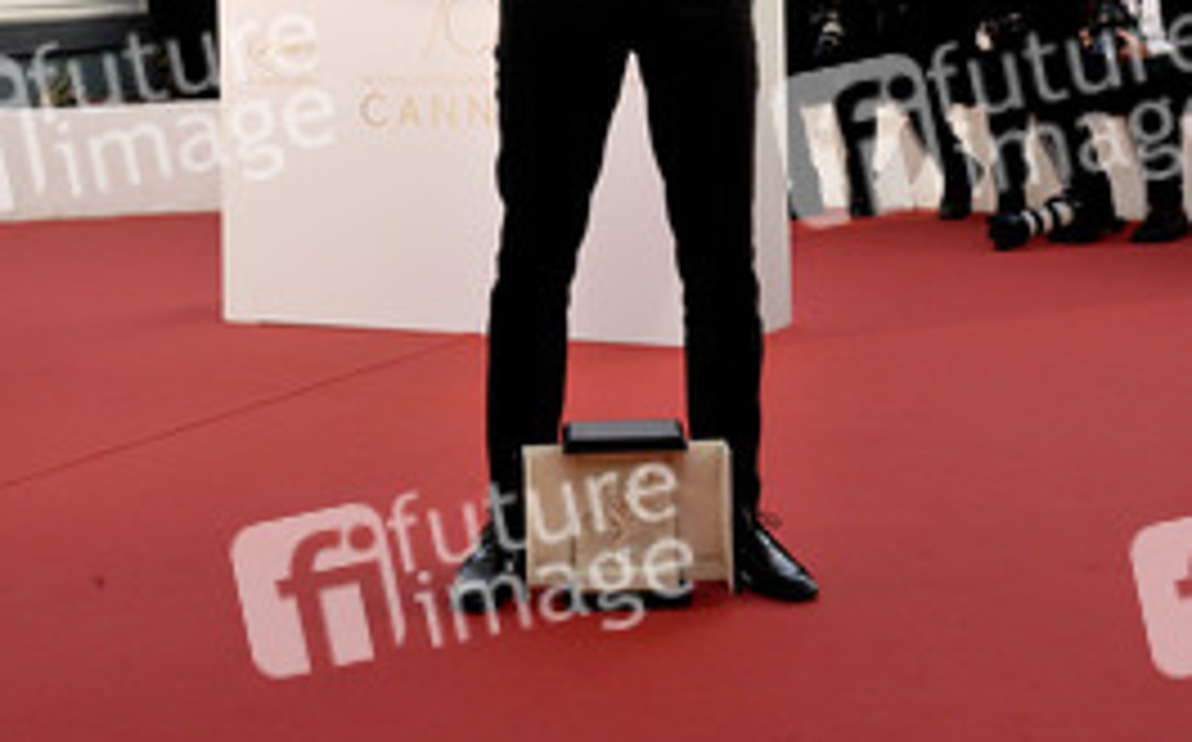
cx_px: 596
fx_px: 2401
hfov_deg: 27.9
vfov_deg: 16.9
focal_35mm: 74
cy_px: -103
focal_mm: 48
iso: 1600
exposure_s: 1/250
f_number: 8
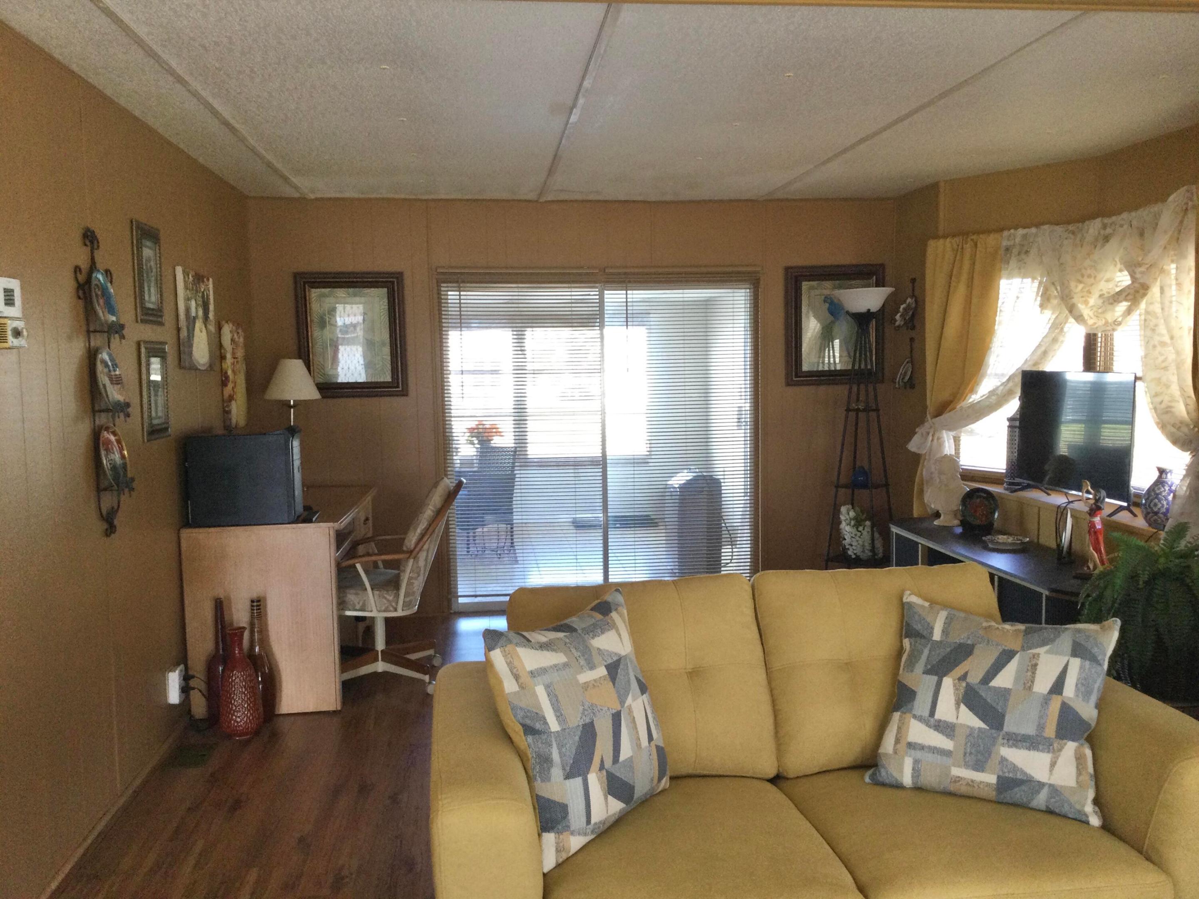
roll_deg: -1.4
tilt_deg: -5.7
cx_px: 600
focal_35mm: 31
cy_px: 450
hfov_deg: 58.4
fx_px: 1074
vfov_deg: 45.4
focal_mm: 3.3
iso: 50
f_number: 2.4
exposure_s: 1/30
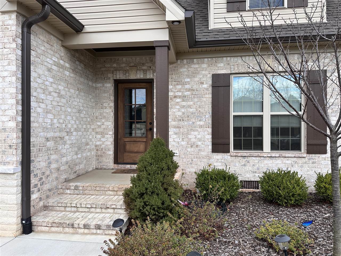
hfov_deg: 71.6
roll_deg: -0.1
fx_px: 236
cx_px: 170
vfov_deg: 56.8
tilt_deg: -0.1
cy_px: 128
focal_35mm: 24
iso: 80
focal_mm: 6.86
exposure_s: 1/549
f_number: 1.78
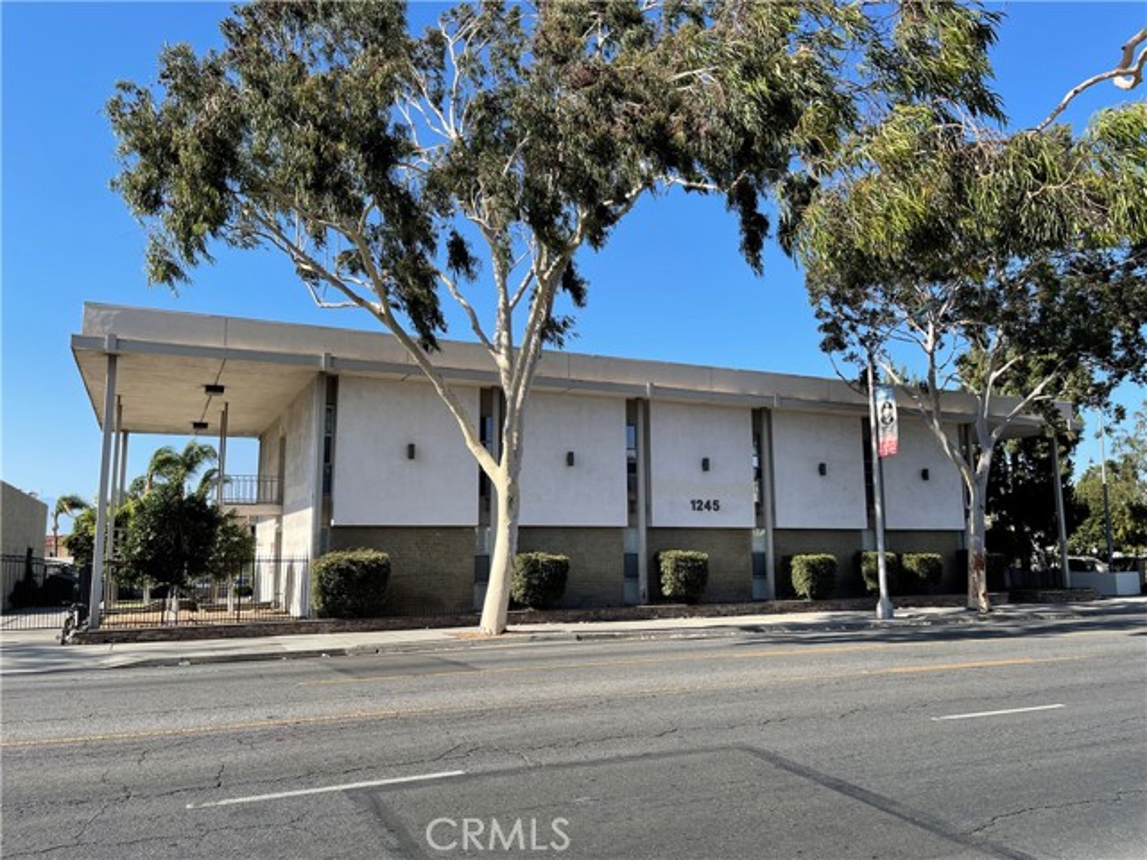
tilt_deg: +8.2
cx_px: 574
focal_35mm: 26
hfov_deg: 67.3
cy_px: 430
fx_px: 862
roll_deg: +0.4
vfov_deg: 53.1
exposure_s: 1/2049
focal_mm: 5.1
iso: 32
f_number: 1.6
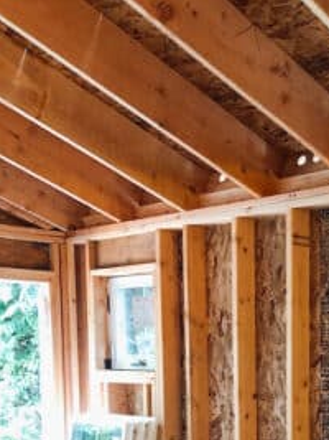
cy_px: 440
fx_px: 799
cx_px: 316
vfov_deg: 28.8
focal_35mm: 63
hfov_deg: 22.5
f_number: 1.8
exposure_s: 1/8
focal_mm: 3.99
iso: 100
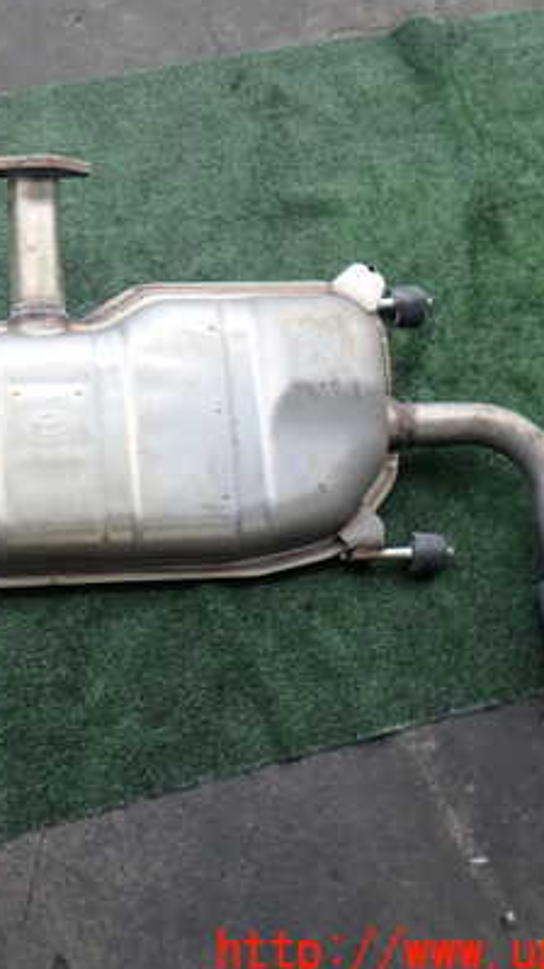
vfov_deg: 49.3
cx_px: 36
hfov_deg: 27.7
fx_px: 1053
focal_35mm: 41
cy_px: 437
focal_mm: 4.5
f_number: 5.6
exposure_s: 1/100
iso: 100
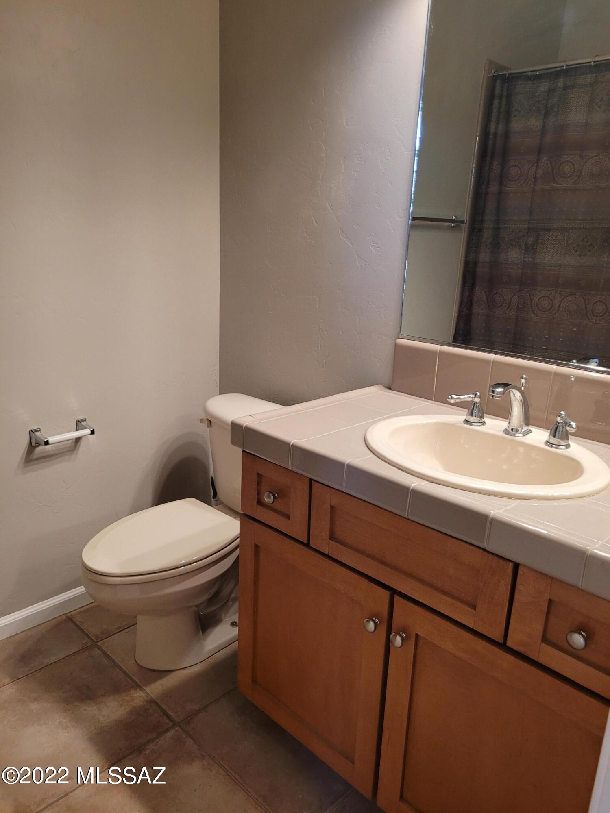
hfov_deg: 53.1
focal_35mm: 26
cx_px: 305
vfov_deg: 67.3
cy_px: 406
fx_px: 611
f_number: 1.8
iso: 200
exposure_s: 1/40
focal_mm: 5.4
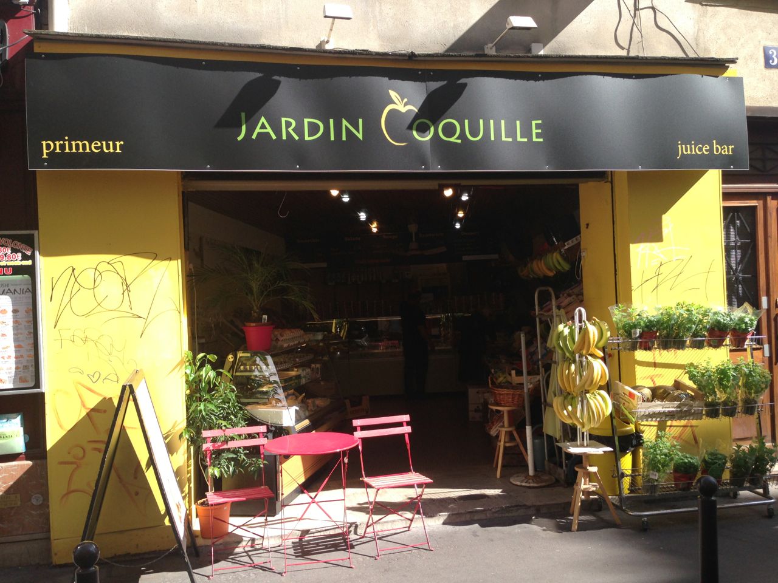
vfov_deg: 42.9
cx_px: 389
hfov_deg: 55.4
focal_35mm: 33
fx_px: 742
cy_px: 292
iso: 50
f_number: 2.4
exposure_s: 1/547
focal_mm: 4.12
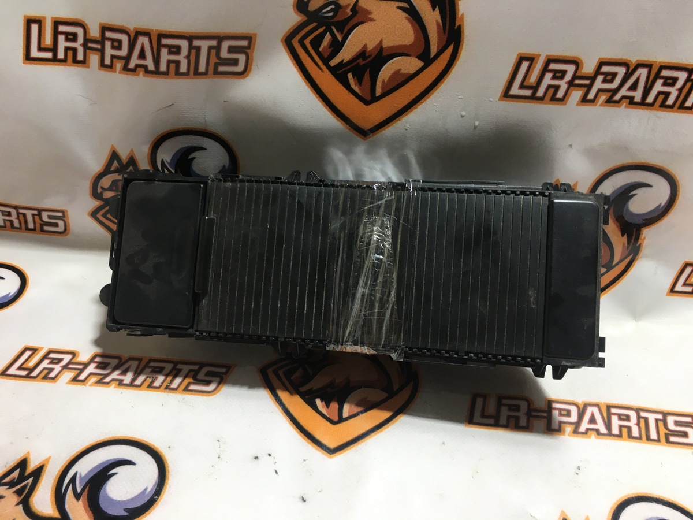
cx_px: 346
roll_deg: -2.8
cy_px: 260
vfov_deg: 48.2
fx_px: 581
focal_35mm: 29
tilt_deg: -37.5
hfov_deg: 61.7
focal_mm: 4.15
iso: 25
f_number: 2.2
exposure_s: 1/33
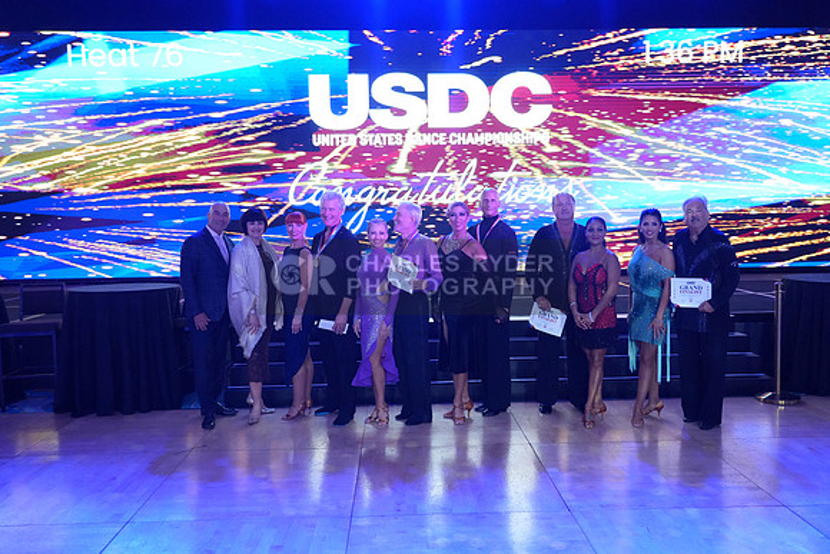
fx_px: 692
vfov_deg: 43.6
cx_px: 415
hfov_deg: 61.9
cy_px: 277
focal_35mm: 30
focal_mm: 30
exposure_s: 1/640
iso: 5000
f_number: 4
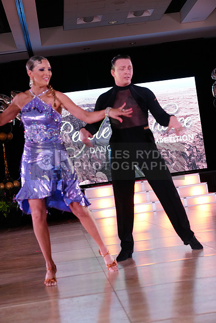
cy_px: 162
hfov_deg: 19.7
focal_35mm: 69
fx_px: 621
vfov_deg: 29.2
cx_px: 108
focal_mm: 69
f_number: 5.6
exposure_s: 1/250
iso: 3200
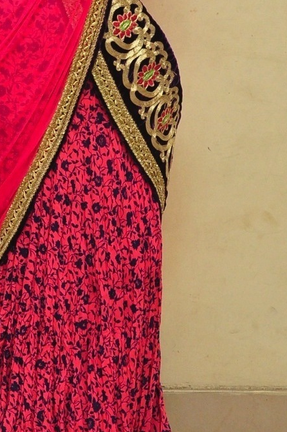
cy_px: 35
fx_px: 1451
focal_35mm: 121
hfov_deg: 11.2
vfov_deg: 16.7
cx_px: 48
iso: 1600
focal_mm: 30
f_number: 7.1
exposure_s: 1/125
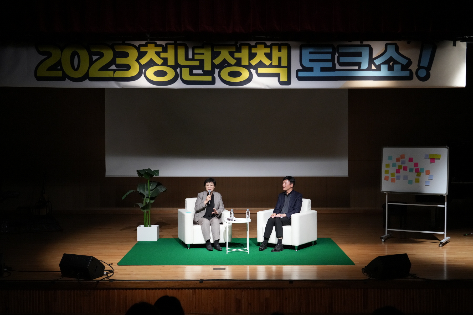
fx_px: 604
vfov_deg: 29.2
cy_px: 158
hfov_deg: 42.7
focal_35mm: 46
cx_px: 236
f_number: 4.5
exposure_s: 1/250
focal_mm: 46
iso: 4000
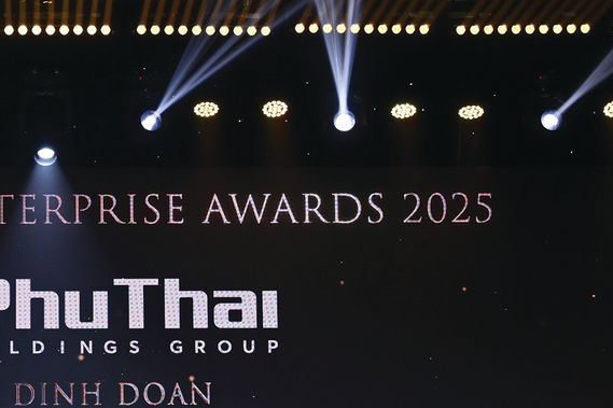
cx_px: 43
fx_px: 1838
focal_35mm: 108
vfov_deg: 12.6
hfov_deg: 18.6
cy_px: 384
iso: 800
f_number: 5.6
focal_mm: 30
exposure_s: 1/200
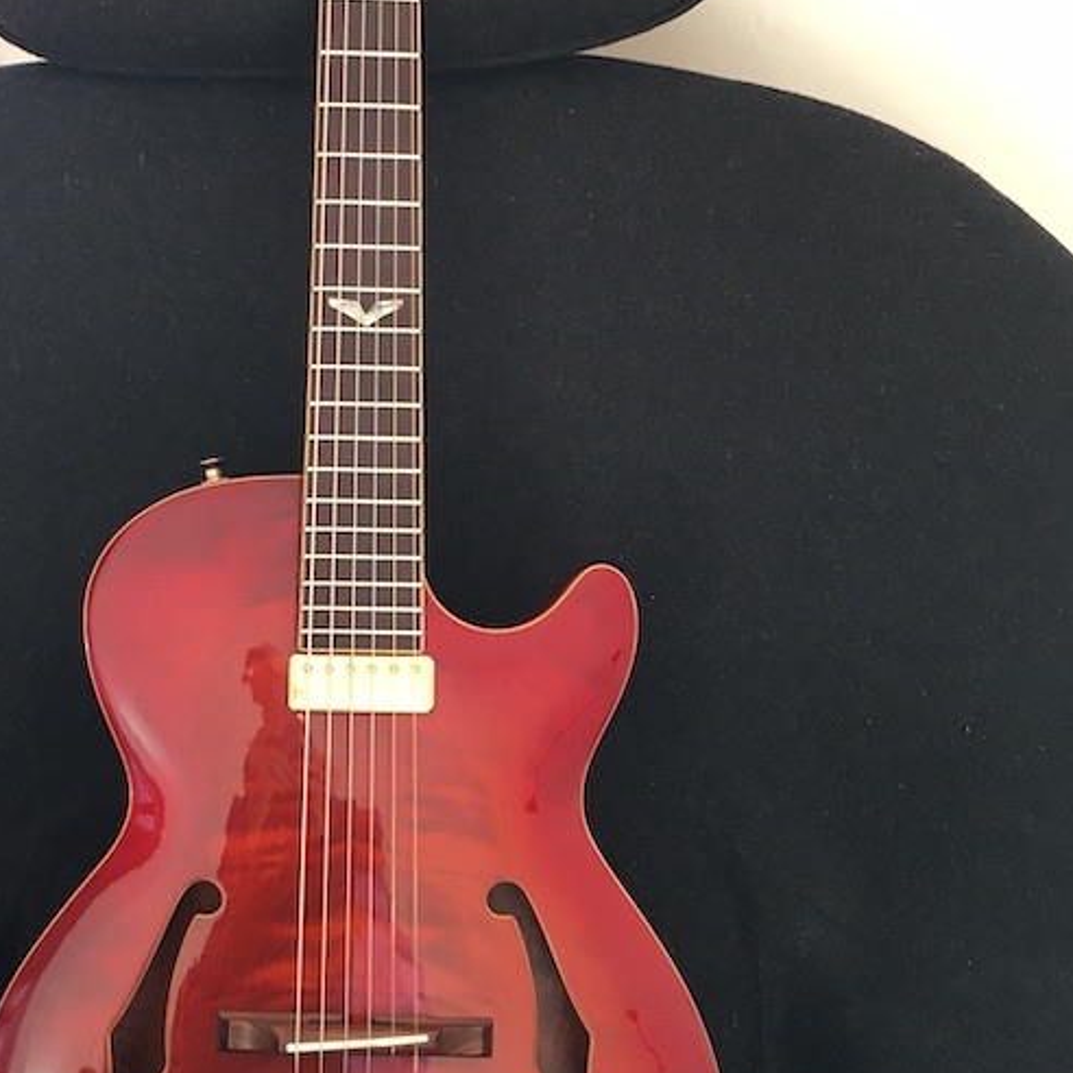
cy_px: 469
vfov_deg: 34.0
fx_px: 1753
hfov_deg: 33.7
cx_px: 358
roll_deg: -3.1
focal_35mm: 50
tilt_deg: -18.6
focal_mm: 4.15
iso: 64
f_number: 2.2
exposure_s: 1/30
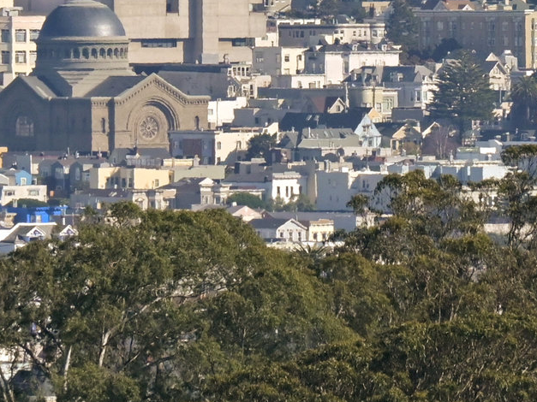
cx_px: 413
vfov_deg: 1.8
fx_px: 12470
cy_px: -44
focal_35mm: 804
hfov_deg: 2.5
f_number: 11
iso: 400
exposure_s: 1/1250
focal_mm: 175
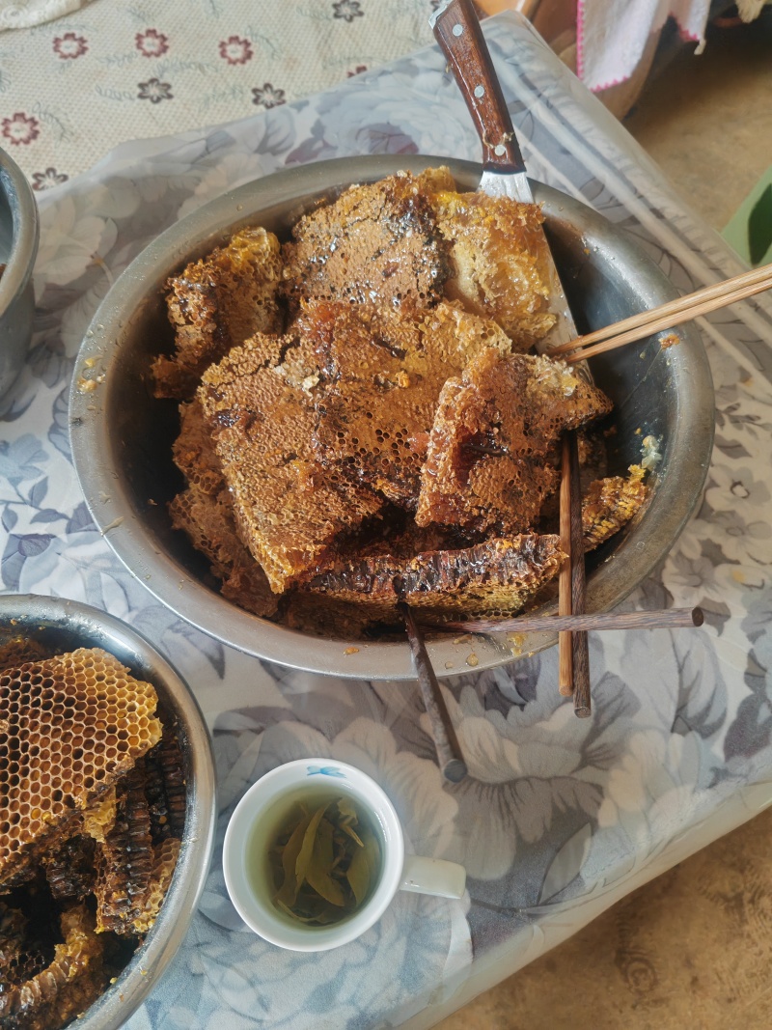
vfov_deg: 65.3
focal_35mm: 27
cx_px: 386
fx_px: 803
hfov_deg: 51.3
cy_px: 515
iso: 640
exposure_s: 1/100
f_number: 1.9
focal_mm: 6.12
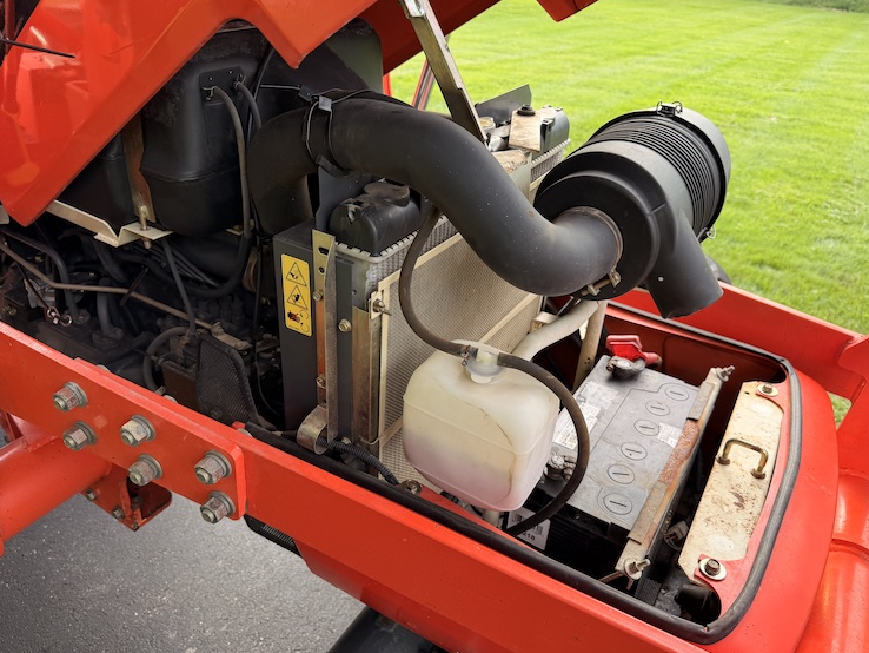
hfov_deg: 67.3
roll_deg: -1.8
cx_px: 422
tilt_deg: -29.9
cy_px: 305
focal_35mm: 26
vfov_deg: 53.1
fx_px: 653
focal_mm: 6.76
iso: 80
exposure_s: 1/348
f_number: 1.78
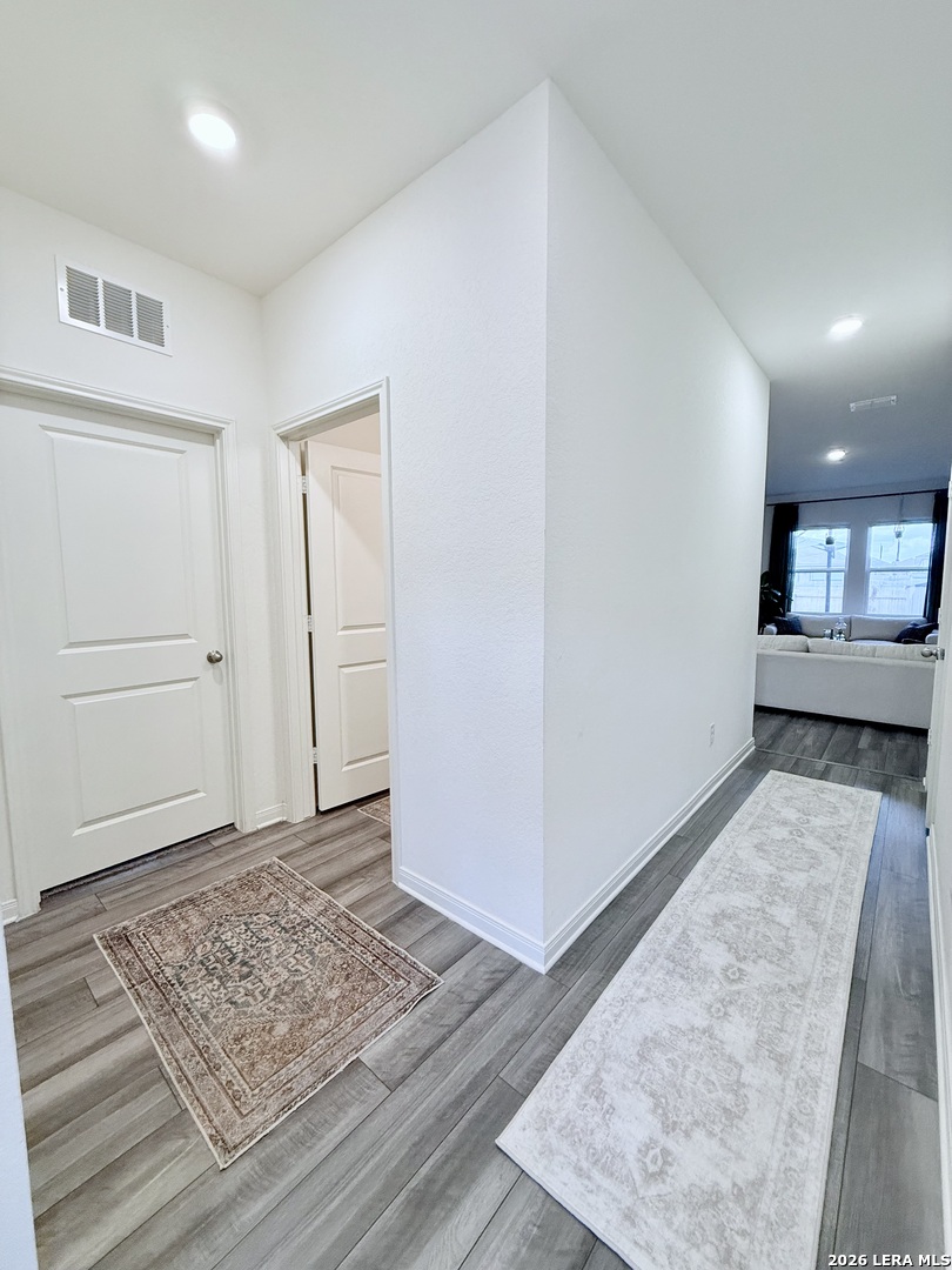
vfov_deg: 102.1
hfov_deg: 85.7
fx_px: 513
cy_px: 635
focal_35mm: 14
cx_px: 476
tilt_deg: -5.0
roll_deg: -0.1
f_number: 2.2
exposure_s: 1/120
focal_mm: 2.22
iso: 250
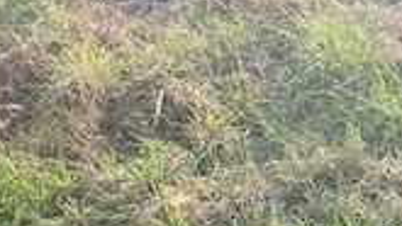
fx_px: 1173
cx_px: 675
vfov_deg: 10.2
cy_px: 452
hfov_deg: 16.8
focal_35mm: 110
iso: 32
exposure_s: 1/510
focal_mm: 4.25
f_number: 1.8
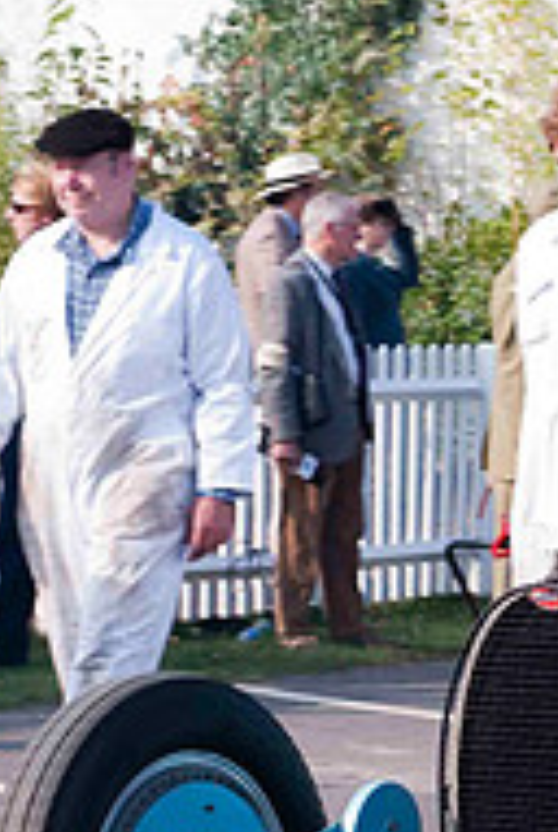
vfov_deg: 9.7
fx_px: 4911
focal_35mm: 212
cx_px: 745
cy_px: 732
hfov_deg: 6.4
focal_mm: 70
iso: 500
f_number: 9
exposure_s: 1/320
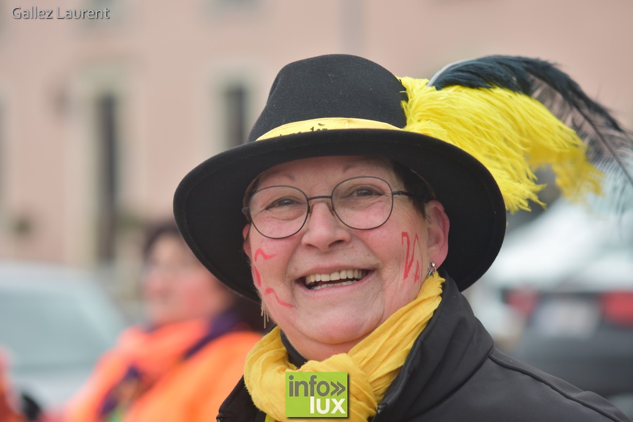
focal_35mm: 153
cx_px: 316
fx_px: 2690
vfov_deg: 9.0
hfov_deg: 13.4
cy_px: 211
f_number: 4
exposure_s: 1/160
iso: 320
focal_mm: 102
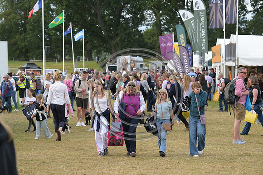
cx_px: 132
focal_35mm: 120
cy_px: 88
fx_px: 877
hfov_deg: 17.1
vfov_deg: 11.4
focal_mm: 120
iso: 1250
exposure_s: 1/1250
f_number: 6.3
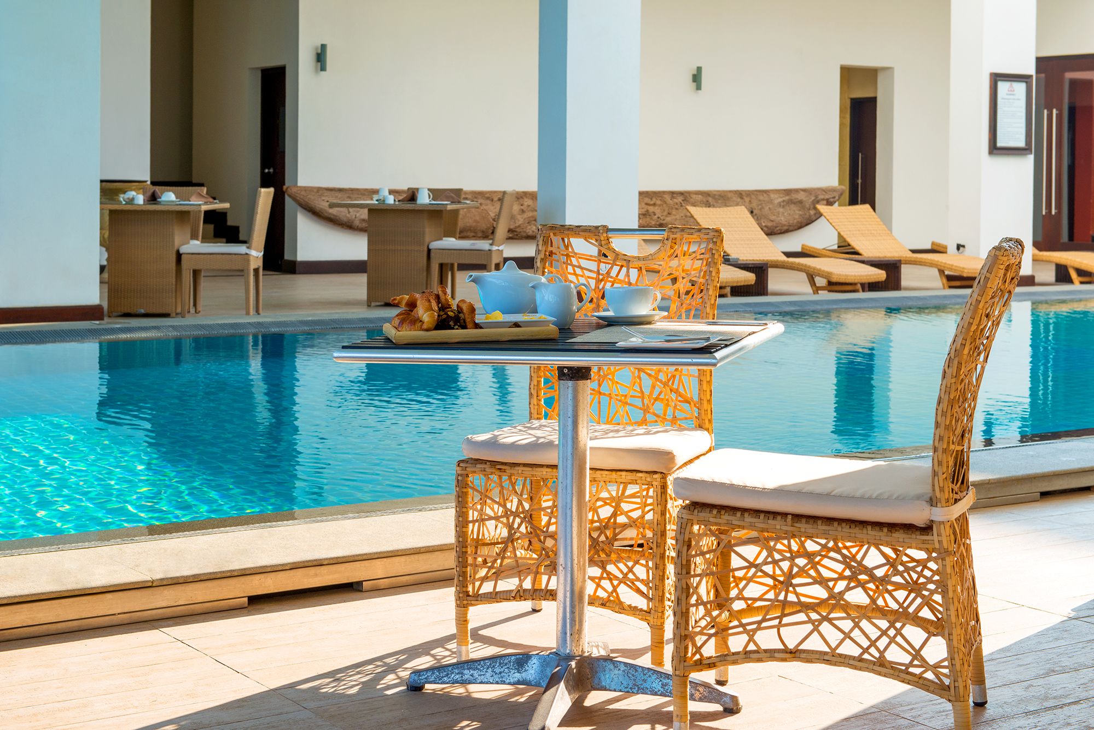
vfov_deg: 24.2
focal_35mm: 56
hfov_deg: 35.6
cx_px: 547
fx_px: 1702
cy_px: 365
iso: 320
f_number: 10
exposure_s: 1/100
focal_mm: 56
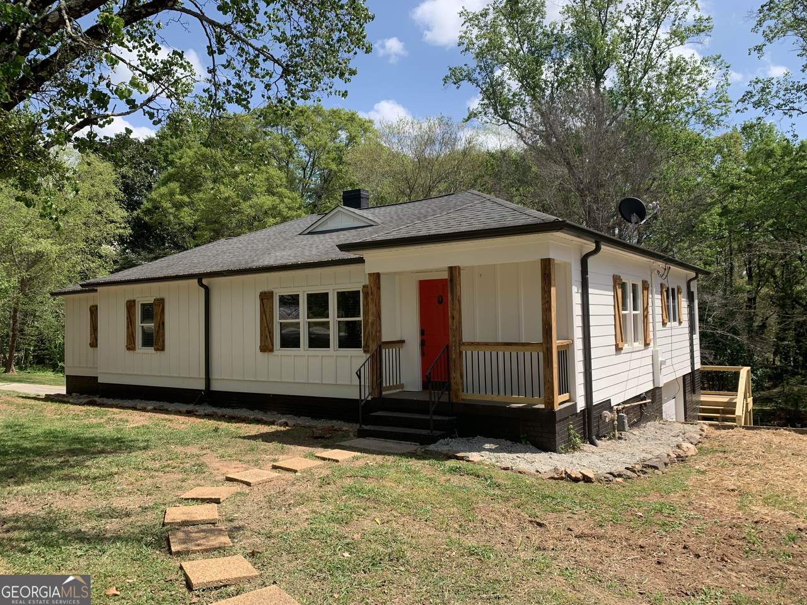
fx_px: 606
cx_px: 404
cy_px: 302
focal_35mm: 26
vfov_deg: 53.1
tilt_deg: +2.4
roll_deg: +0.4
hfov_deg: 67.3
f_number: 1.8
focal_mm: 4.25
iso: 25
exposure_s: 1/1490
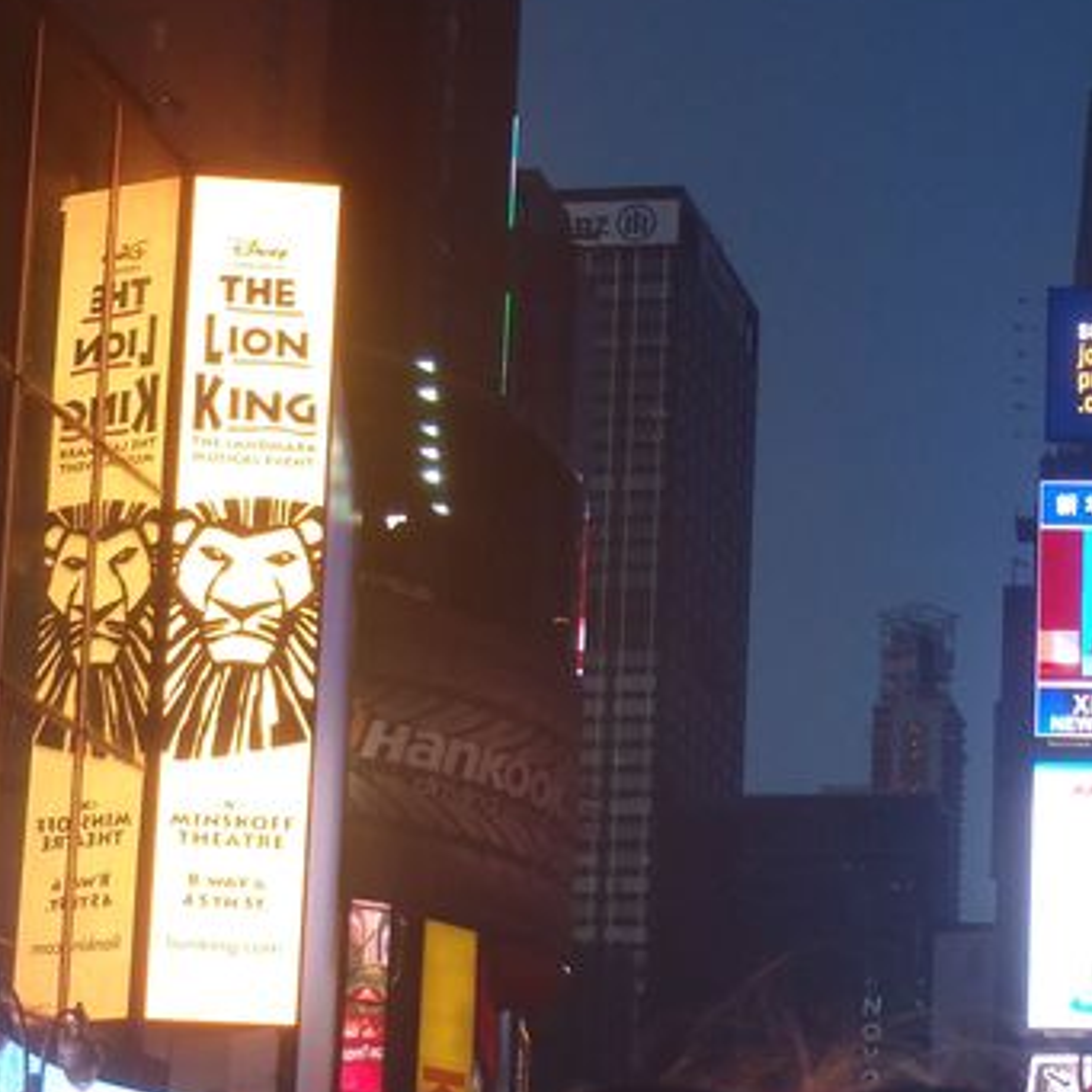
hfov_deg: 18.0
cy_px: 1164
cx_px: 1018
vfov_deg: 17.7
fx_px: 3391
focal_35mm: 95
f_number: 4.8
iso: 125
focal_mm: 7.73
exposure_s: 1/40
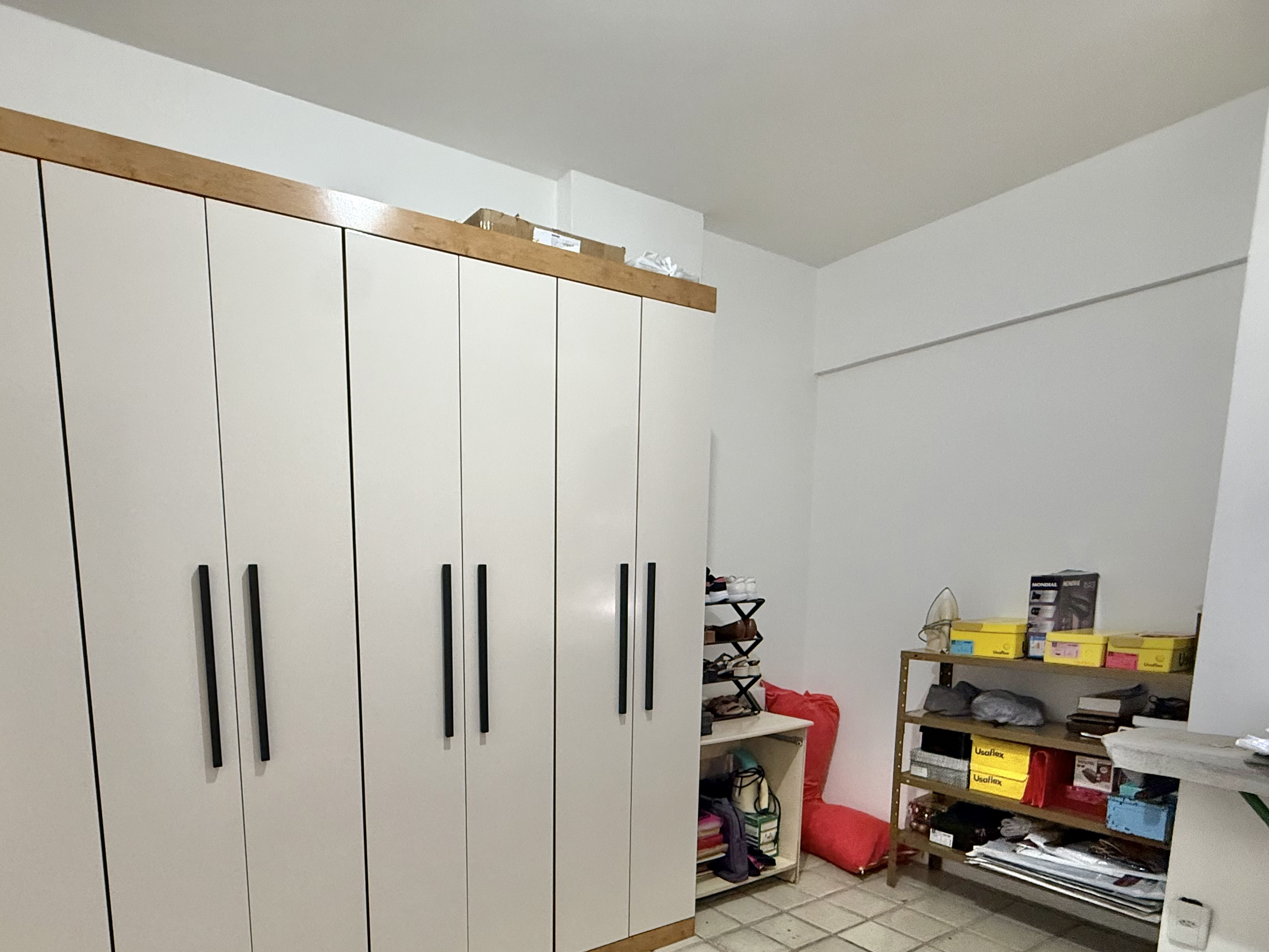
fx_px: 733
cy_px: 679
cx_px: 515
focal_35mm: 20
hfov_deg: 80.9
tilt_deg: -8.0
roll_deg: +0.7
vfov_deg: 63.2
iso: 400
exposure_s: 1/60
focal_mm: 2.22
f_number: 2.2
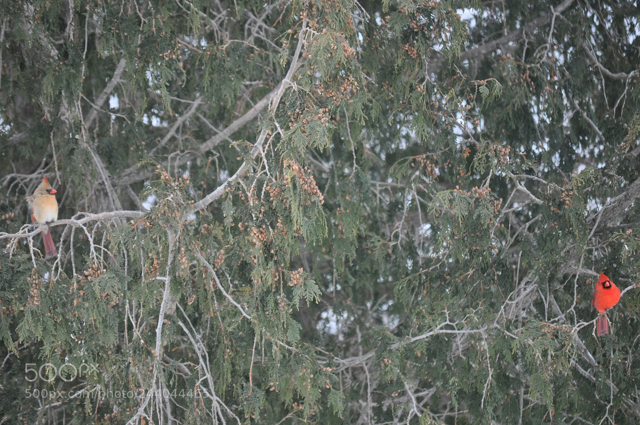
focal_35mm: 262
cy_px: 212
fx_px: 4661
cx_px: 320
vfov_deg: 5.2
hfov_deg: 7.9
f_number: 5.3
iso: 900
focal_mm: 175
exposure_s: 1/500
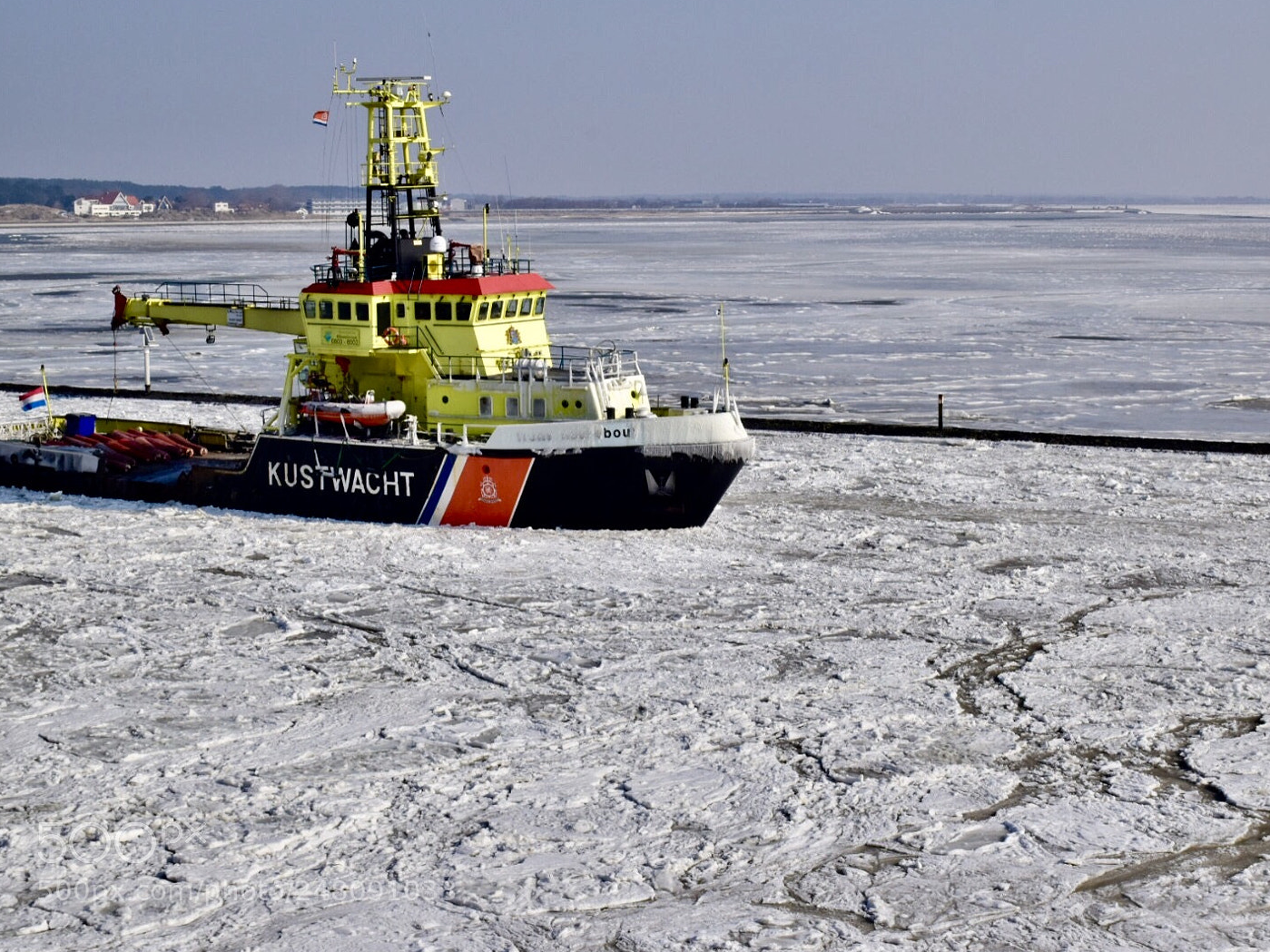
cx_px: 707
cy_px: 478
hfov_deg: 29.4
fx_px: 2421
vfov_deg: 22.3
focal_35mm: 66
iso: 400
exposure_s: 1/750
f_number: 13
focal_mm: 40
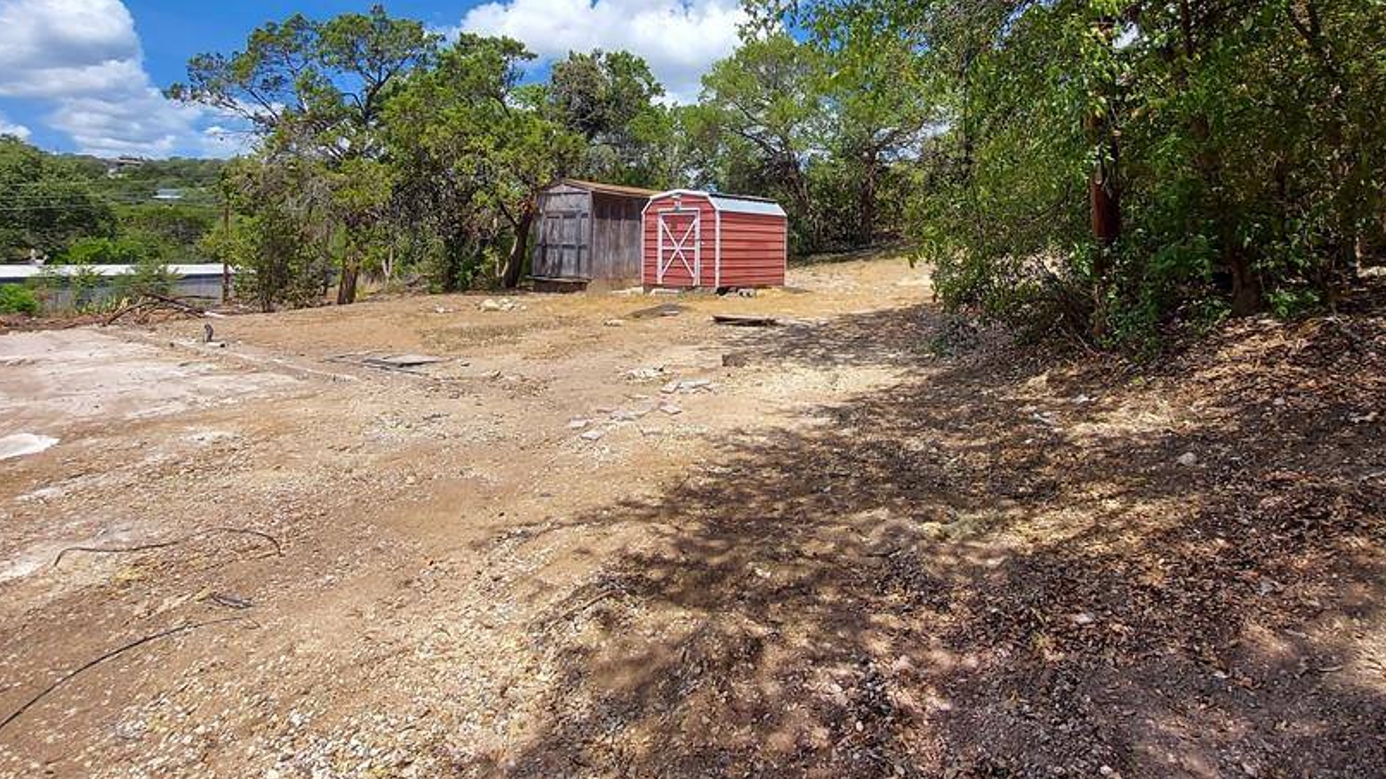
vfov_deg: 59.3
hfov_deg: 92.7
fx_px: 661
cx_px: 708
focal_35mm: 18
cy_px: 246
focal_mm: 1.74
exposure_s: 1/1529
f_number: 2.2
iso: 50
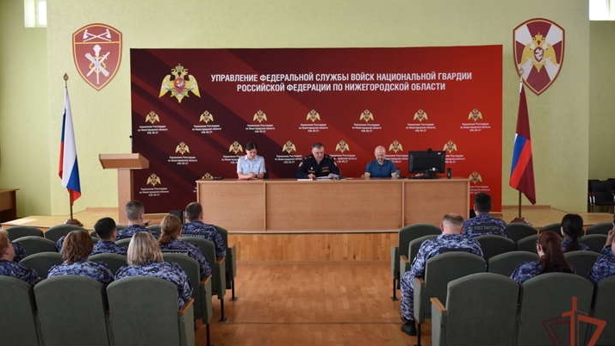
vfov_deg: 26.8
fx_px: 727
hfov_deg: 45.9
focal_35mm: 45
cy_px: 180
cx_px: 294
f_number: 4
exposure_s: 1/160
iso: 800
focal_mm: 27
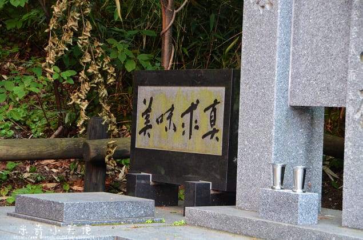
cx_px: 182
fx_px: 1056
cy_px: 120
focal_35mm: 105
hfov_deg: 19.5
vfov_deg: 13.0
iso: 1600
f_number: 5.3
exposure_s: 1/8
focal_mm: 70
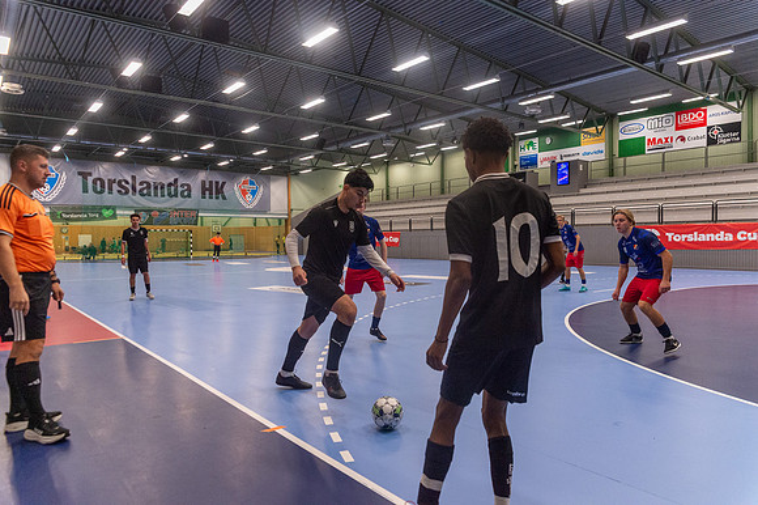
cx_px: 379
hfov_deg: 73.8
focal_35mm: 24
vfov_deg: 53.1
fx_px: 505
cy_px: 252
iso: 3600
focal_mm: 24
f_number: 3.5
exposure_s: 1/640
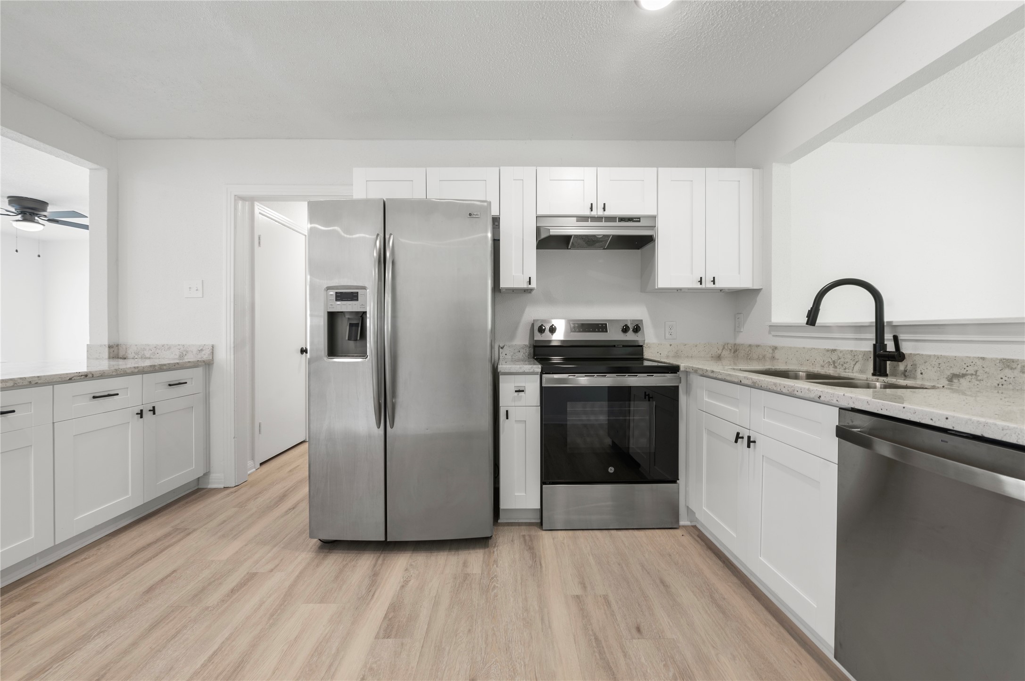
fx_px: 398
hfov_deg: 104.3
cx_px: 512
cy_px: 340
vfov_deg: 81.1
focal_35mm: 14
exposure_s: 1/2.5
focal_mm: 14
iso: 400
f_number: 8
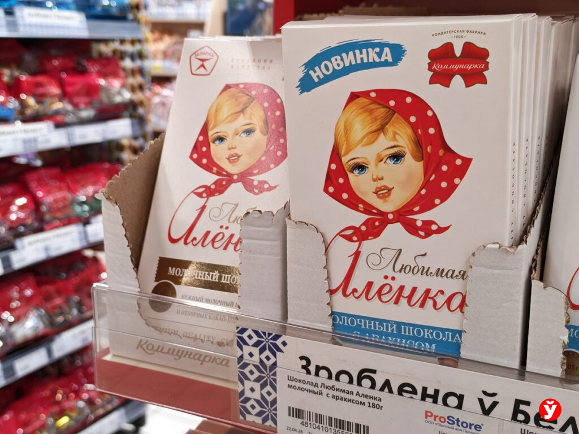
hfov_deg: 39.7
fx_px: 803
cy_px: 217
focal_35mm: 48
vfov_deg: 30.3
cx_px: 290
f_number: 1.9
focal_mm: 6.12
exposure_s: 1/100
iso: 800
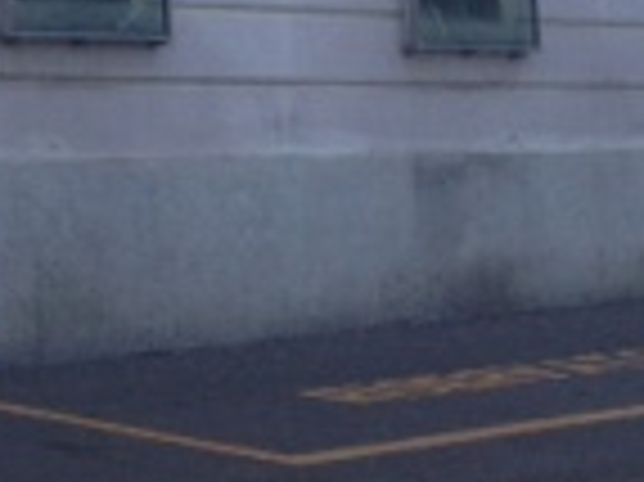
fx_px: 2918
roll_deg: -1.2
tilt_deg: +10.9
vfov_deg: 8.9
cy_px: -464
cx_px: -639
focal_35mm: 157
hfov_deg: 11.4
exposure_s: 1/267
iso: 50
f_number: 2.4
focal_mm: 4.28
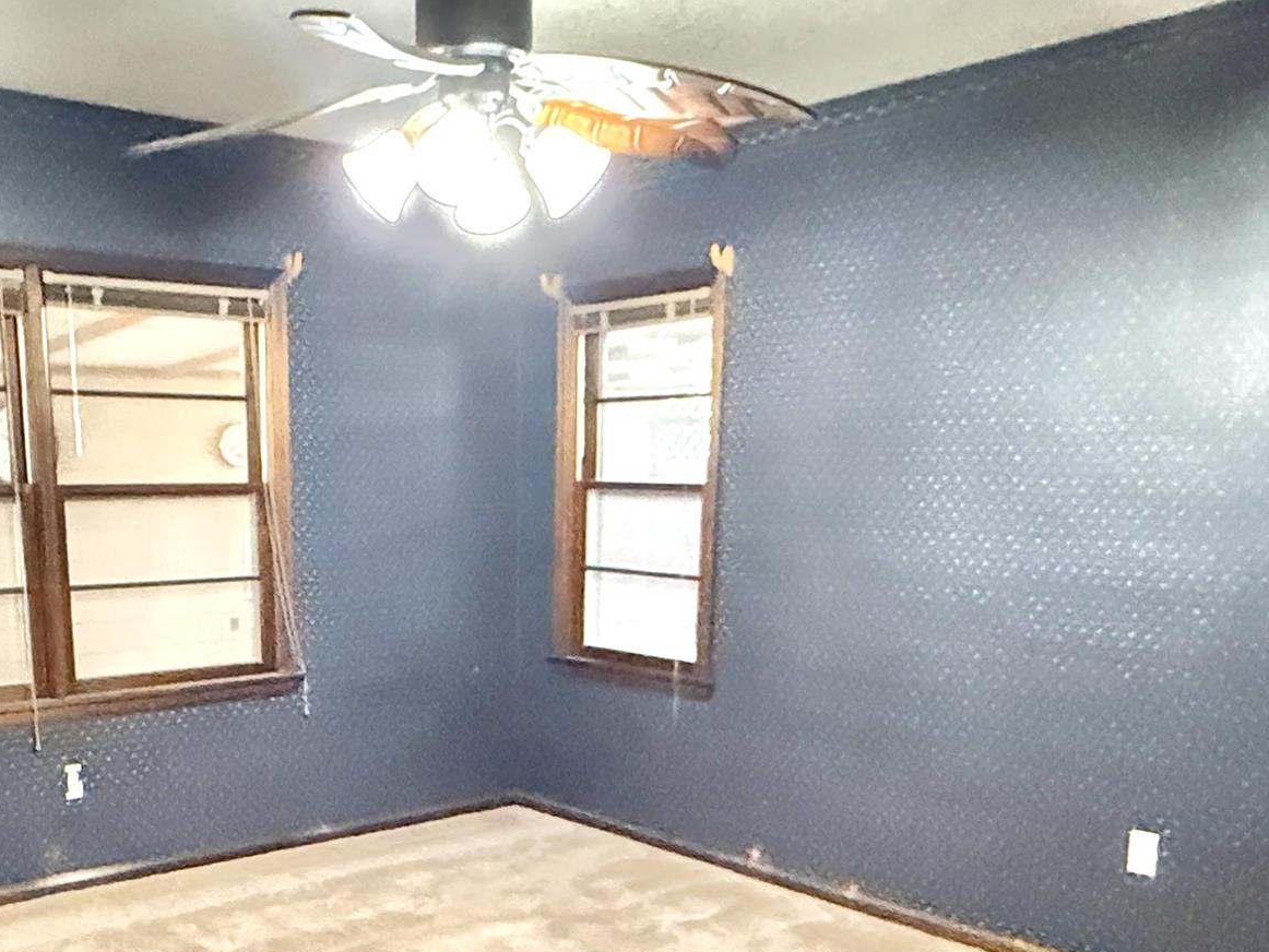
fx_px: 1357
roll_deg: +0.0
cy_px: 785
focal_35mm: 37
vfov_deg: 37.1
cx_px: 474
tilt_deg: -13.4
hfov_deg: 49.6
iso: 1250
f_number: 2.2
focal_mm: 2.22
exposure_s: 1/30
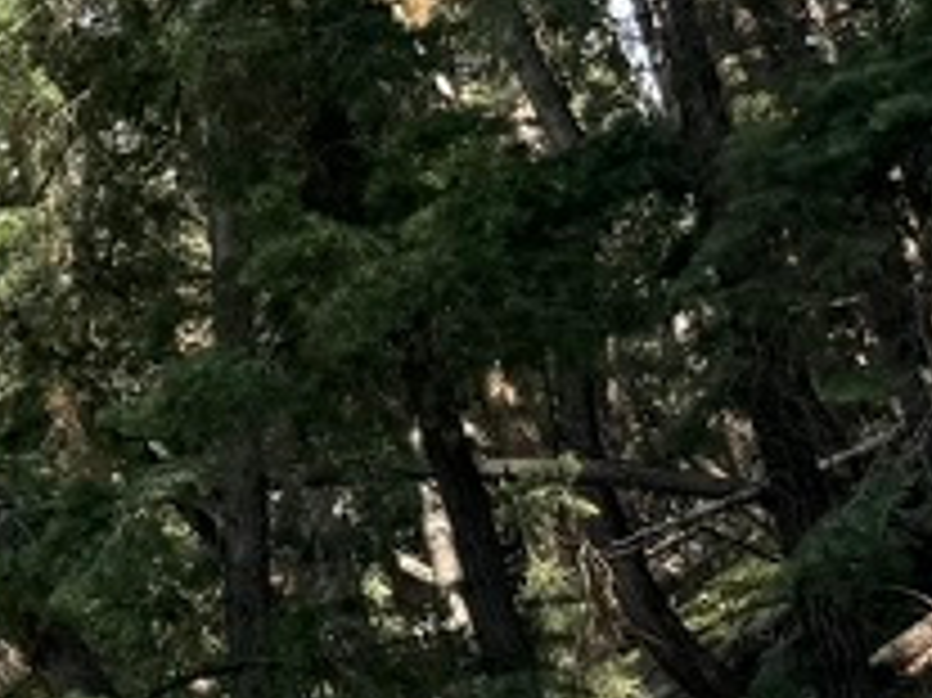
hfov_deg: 12.8
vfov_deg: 12.4
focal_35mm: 119
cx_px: -1288
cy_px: 554
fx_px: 3202
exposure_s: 1/1238
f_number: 1.78
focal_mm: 6.76
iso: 80
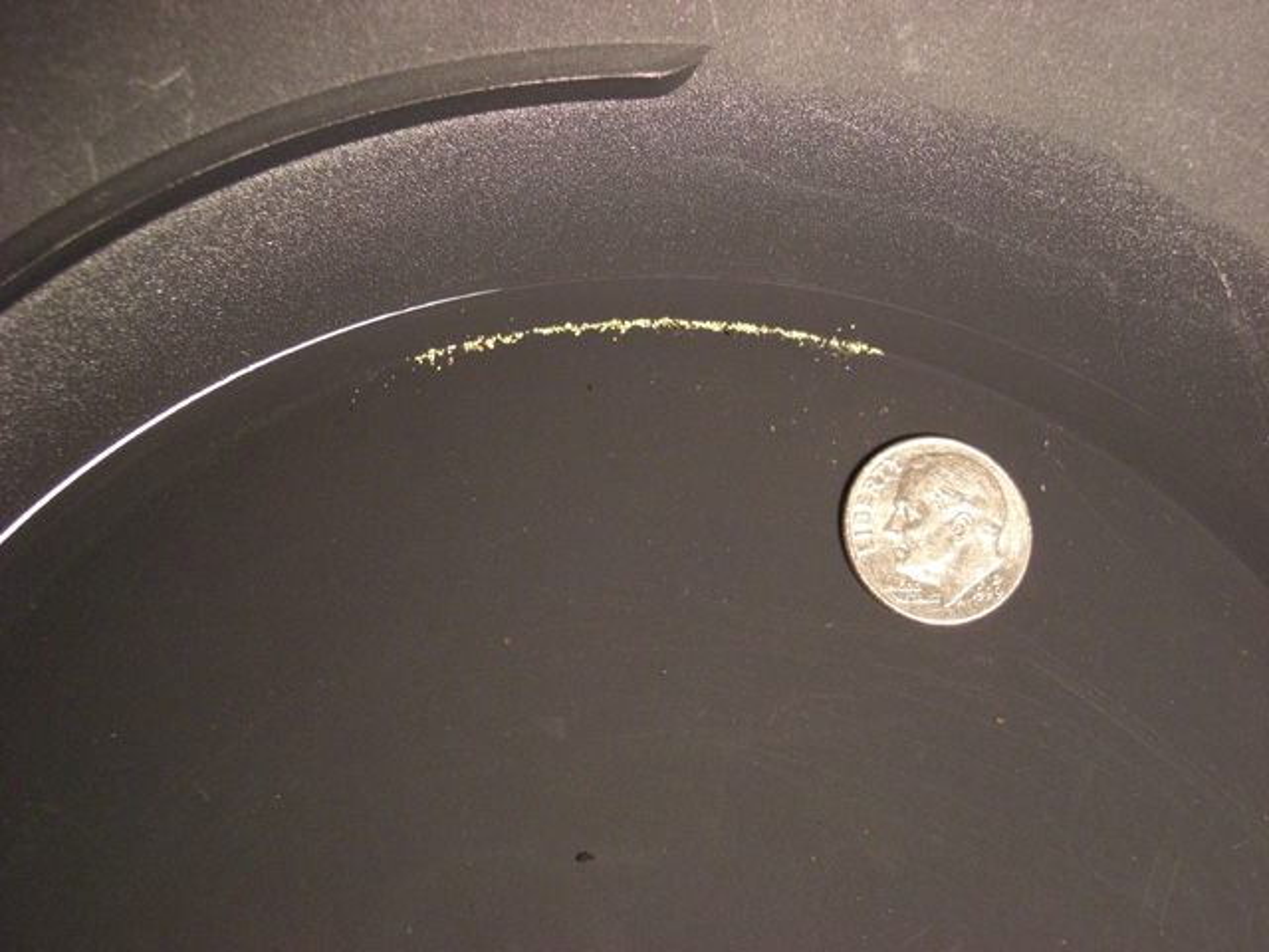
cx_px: 634
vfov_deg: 37.7
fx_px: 1393
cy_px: 476
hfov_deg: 49.0
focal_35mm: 38
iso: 800
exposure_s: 1/20
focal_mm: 7.9
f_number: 2.8
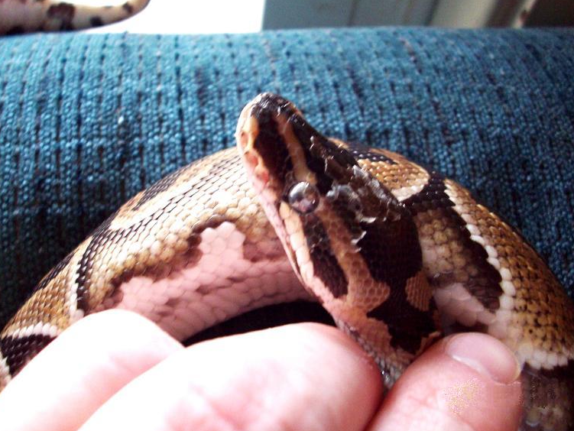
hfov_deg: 47.8
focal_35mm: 39
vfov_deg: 36.8
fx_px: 647
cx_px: 295
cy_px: 211
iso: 160
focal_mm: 6.2
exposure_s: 1/37.9
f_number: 2.8
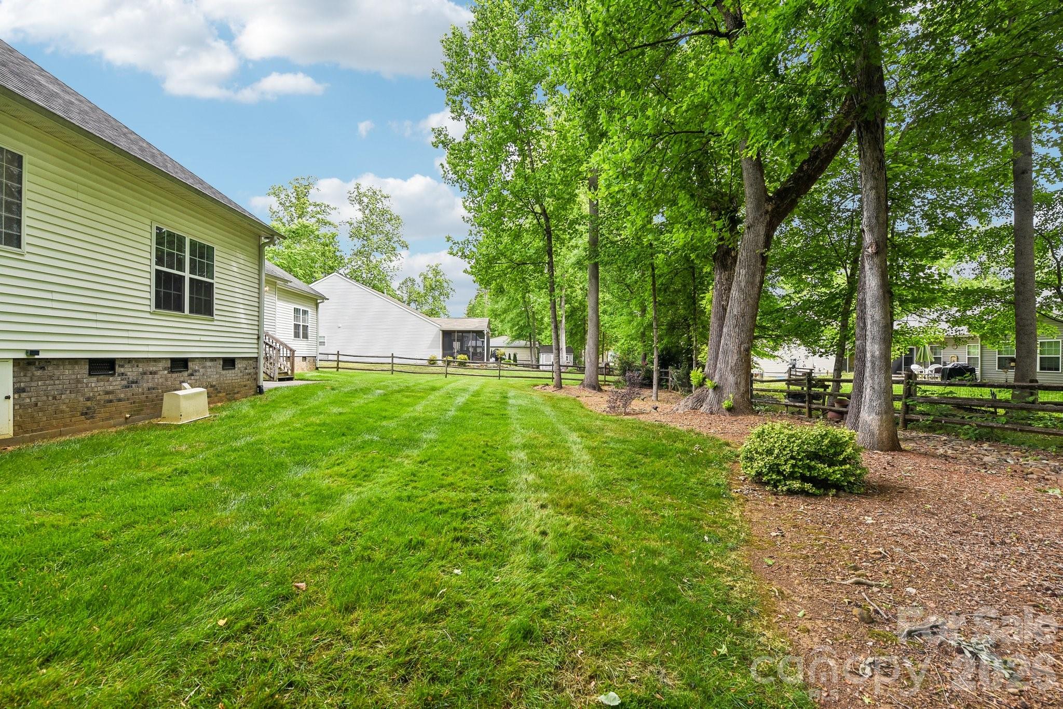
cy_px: 354
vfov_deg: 81.2
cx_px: 532
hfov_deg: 104.3
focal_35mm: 14
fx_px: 413
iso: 200
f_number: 8
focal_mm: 14
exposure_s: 1/160
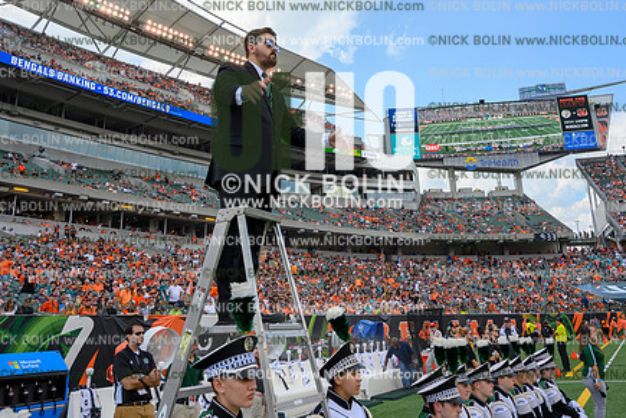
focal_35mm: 32
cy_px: 141
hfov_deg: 58.7
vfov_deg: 40.6
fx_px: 556
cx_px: 312
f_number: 7.1
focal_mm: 24
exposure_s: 1/125
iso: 80
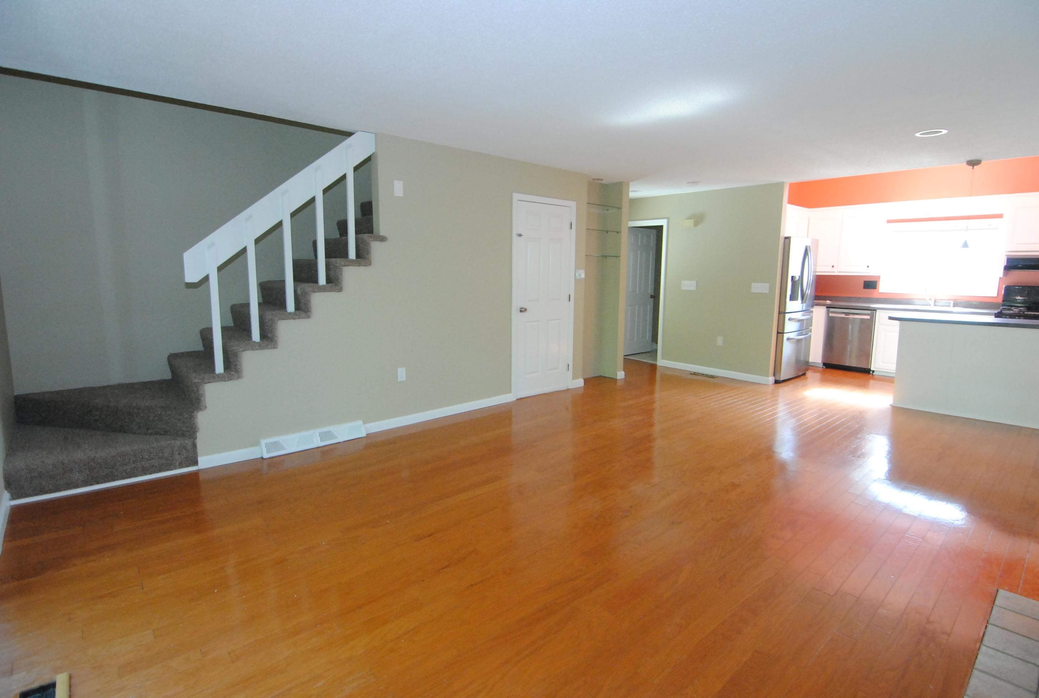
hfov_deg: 85.3
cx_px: 520
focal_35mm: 20
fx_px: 564
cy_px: 349
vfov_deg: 63.5
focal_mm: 13
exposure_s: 1/80
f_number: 4.5
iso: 1600
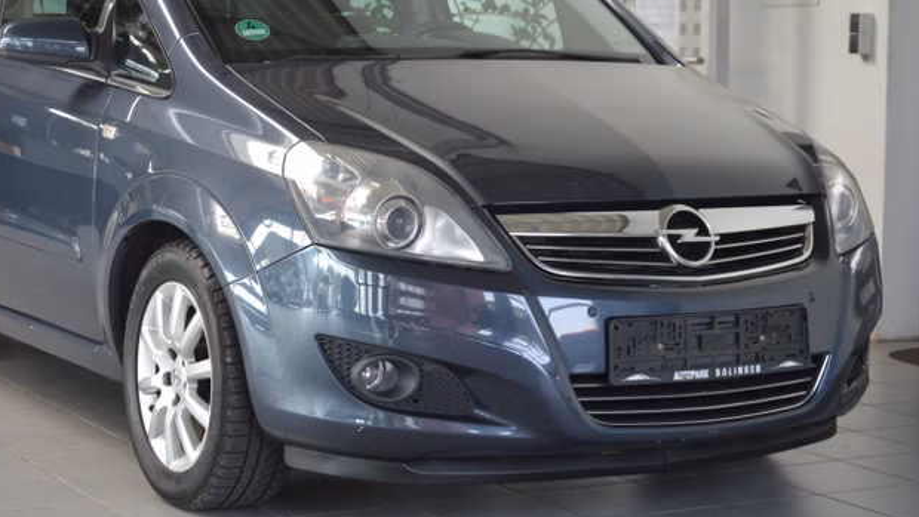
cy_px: 228
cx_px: 341
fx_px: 1974
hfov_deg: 26.1
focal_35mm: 81
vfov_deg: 14.9
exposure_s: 1/100
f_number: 5
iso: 400
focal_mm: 40
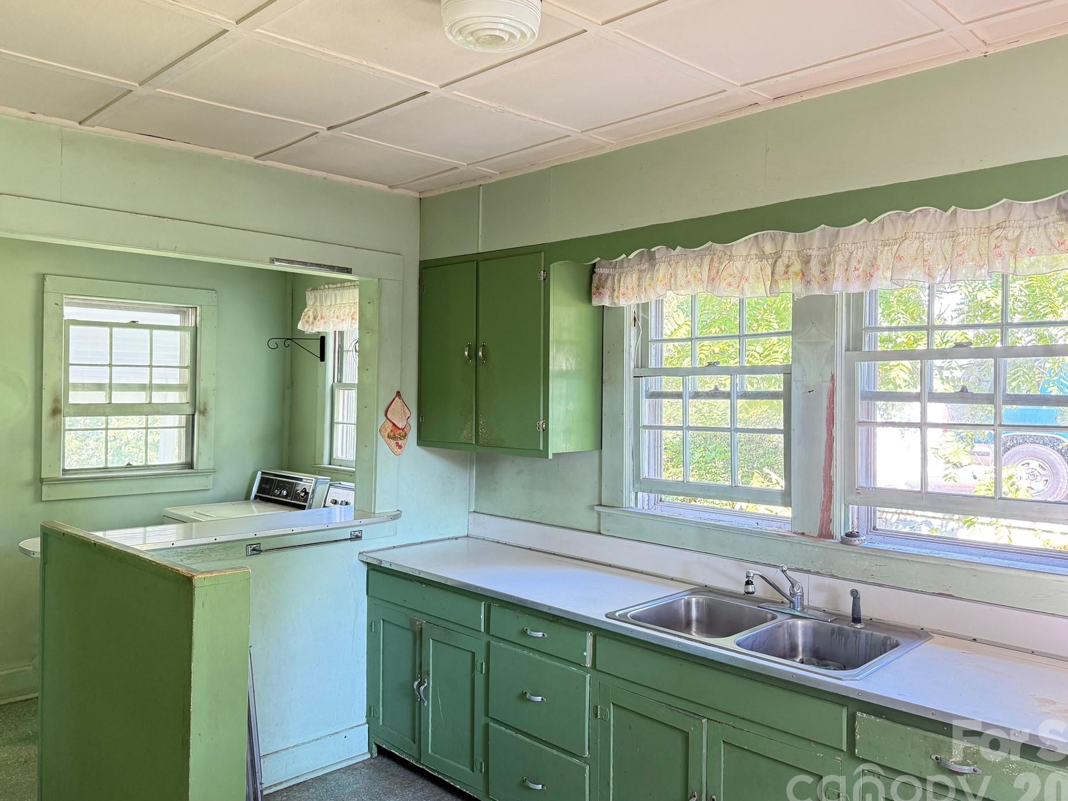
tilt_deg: -0.1
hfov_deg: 65.3
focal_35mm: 27
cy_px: 384
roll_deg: -1.4
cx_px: 539
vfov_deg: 51.3
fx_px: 833
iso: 250
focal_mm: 6.76
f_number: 1.78
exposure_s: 1/60
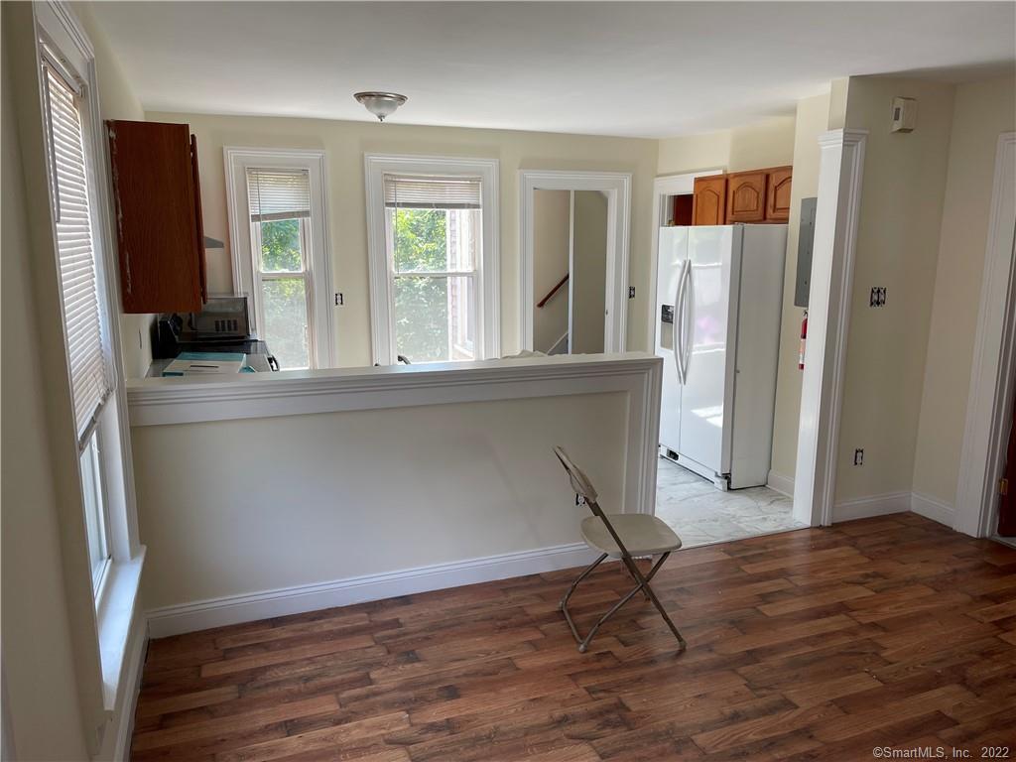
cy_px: 381
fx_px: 763
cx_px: 508
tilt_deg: -10.8
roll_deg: +0.3
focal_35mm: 26
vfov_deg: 53.1
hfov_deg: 67.3
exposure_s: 1/121
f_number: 1.6
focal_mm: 5.1
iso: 40
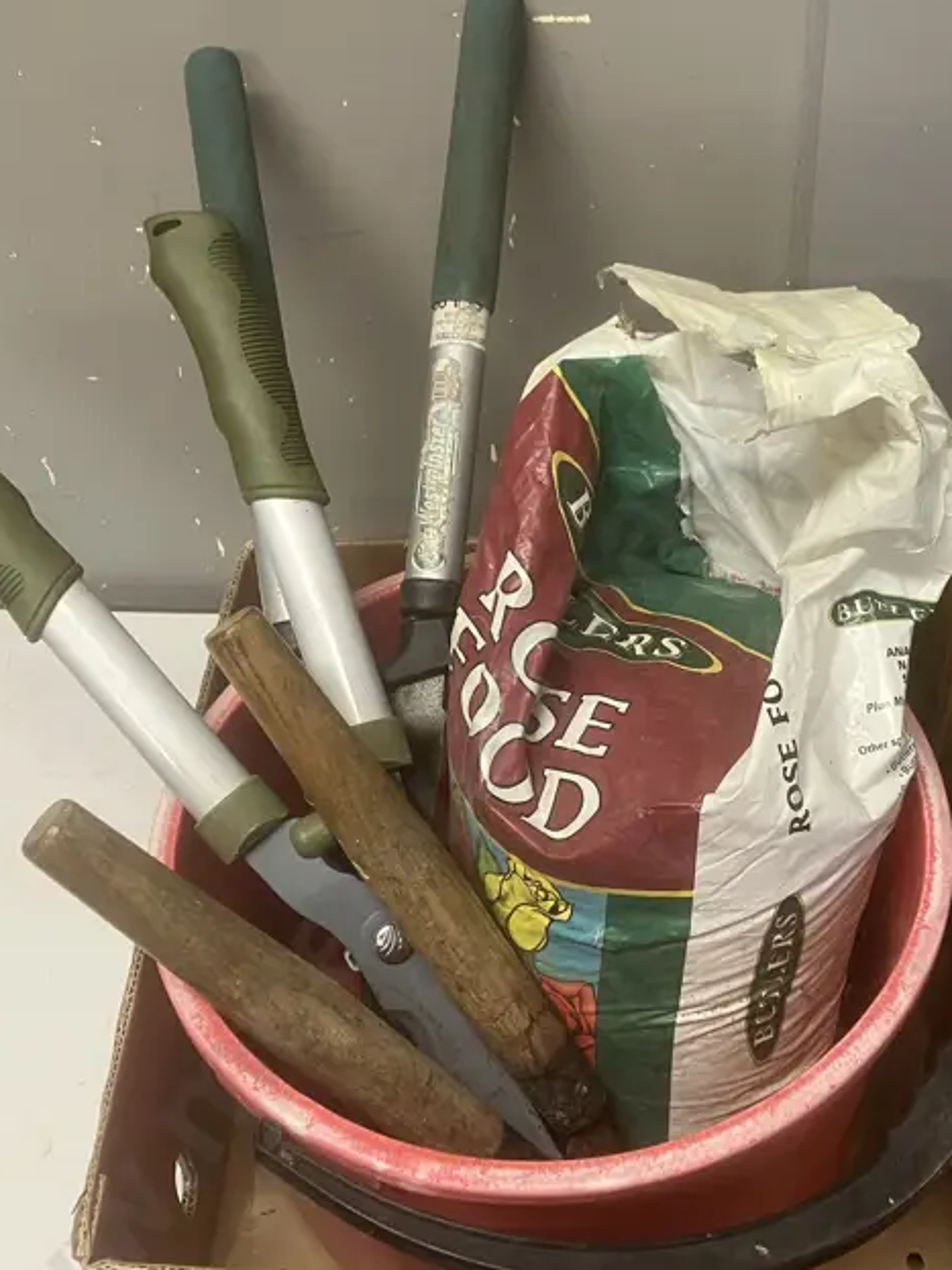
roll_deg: +2.0
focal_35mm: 46
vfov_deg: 41.2
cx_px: 575
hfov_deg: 31.4
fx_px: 1687
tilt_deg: -41.7
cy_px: 620
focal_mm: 3.99
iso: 80
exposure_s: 1/50
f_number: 1.8
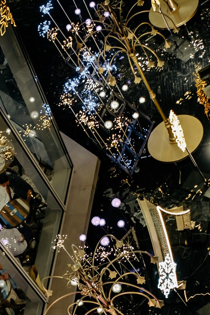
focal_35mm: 91
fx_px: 796
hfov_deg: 14.9
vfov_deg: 21.9
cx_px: 45
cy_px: 275
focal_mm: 23
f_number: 1.8
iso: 640
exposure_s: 1/100
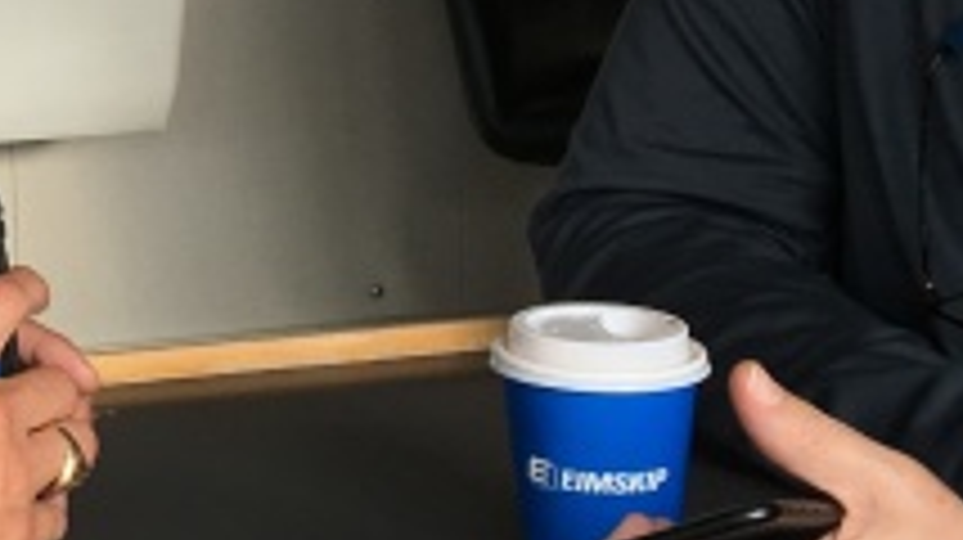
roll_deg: +1.6
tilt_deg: -7.9
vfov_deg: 10.1
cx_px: -324
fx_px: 3011
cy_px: -45
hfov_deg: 17.0
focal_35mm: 118
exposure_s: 1/236
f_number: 2.2
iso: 25
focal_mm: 4.15
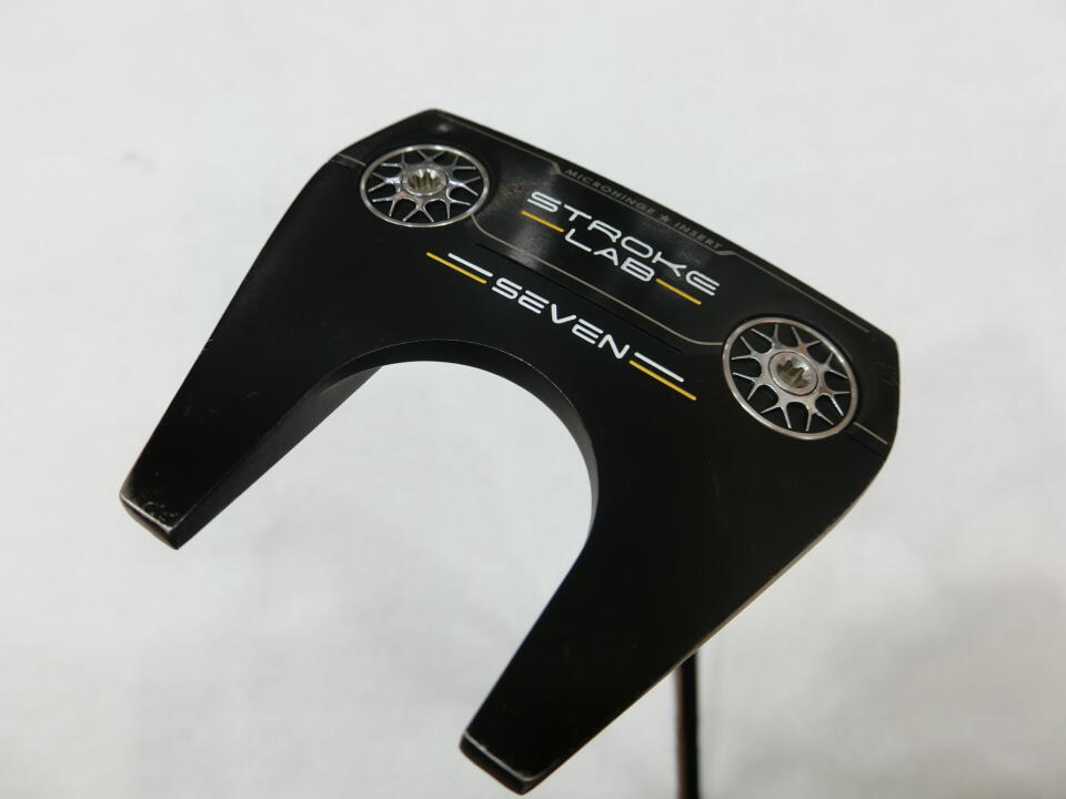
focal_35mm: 25
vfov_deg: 54.9
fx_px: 770
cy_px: 400
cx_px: 533
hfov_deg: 69.4
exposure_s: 1/125
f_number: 2.8
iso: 125
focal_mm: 5.4
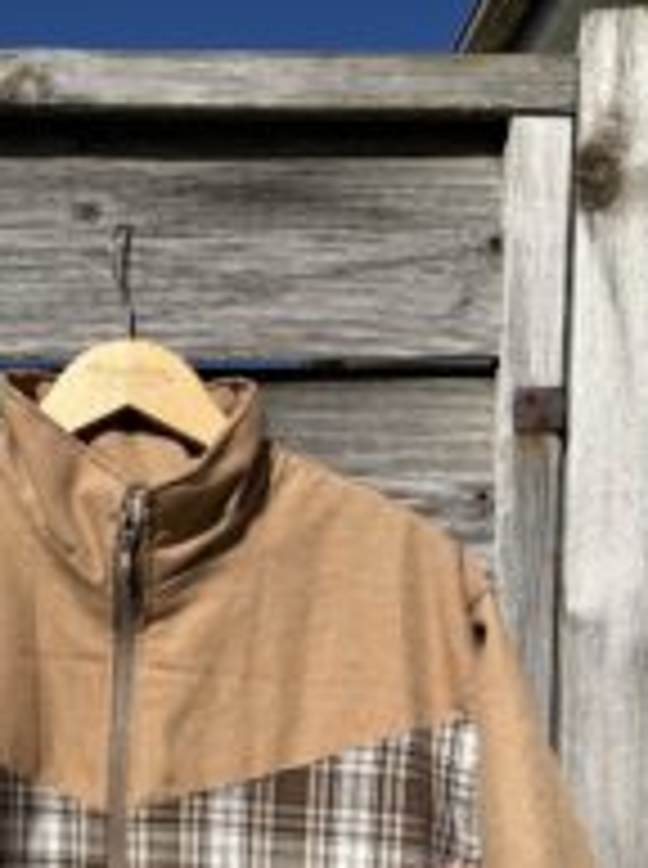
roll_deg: -0.6
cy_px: 855
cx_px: 81
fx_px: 1352
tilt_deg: -0.6
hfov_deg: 26.2
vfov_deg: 32.9
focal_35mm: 54
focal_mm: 5.1
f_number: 1.6
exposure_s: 1/5848
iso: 50
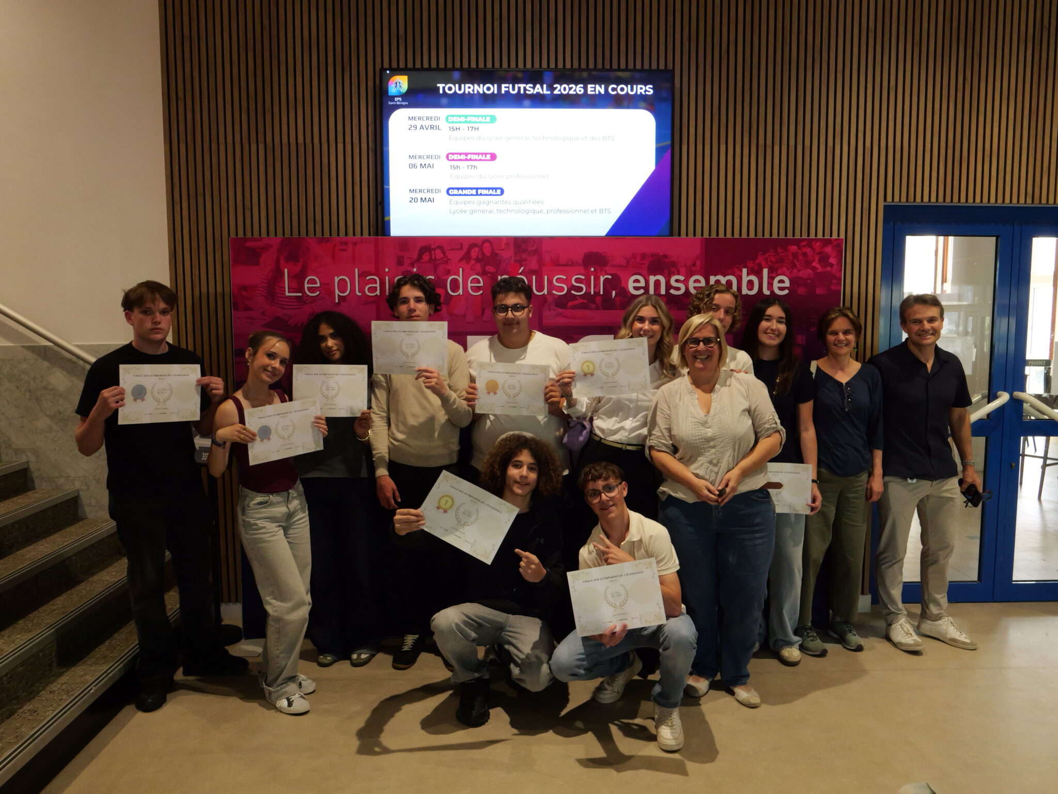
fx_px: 795
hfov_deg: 67.3
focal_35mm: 26
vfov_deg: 53.1
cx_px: 529
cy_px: 397
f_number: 10
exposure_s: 1/40
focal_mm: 13
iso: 3200
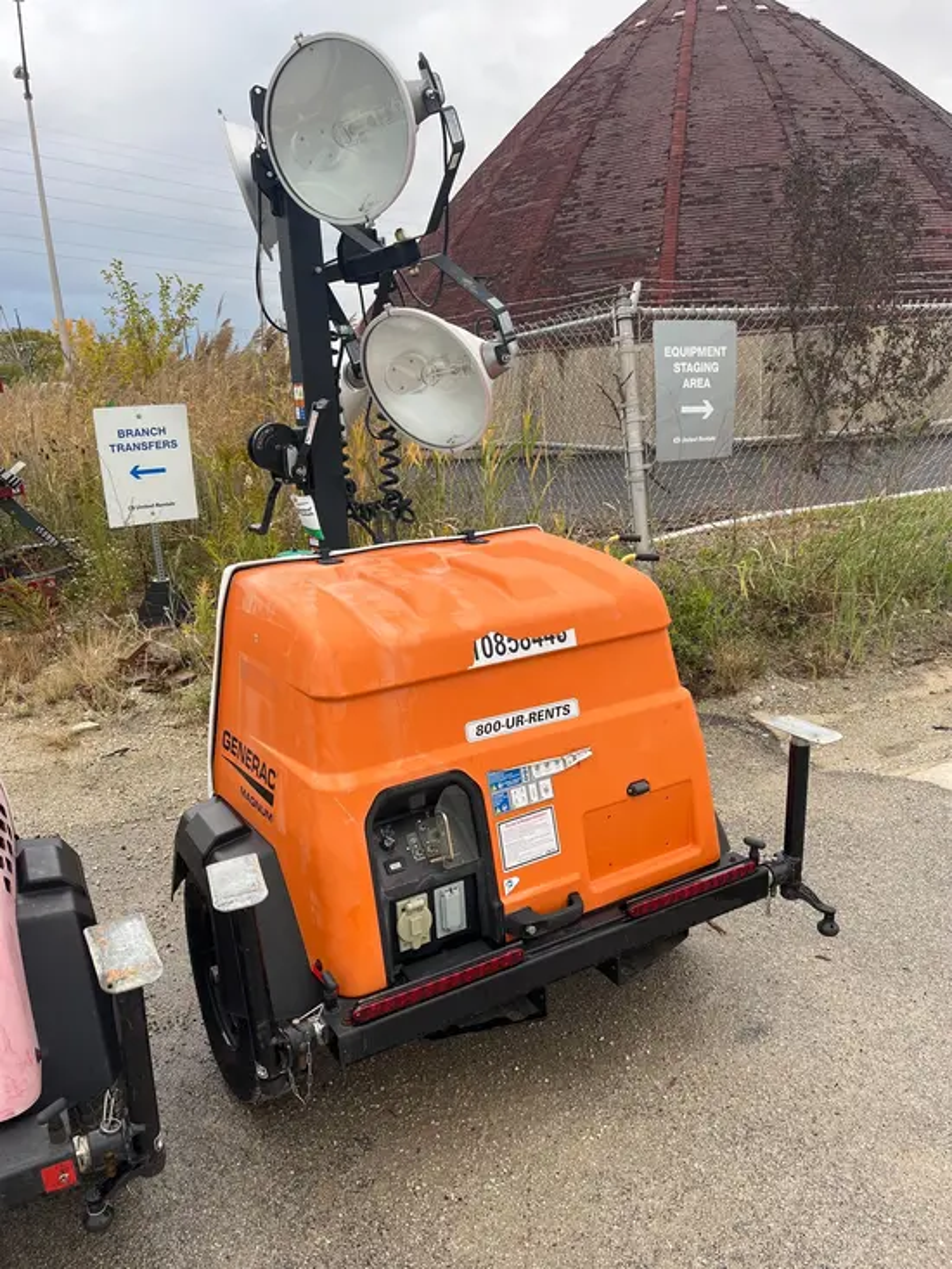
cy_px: 634
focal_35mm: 26
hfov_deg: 53.1
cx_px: 476
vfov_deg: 67.3
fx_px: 953
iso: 50
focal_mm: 5.1
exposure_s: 1/371
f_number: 1.6
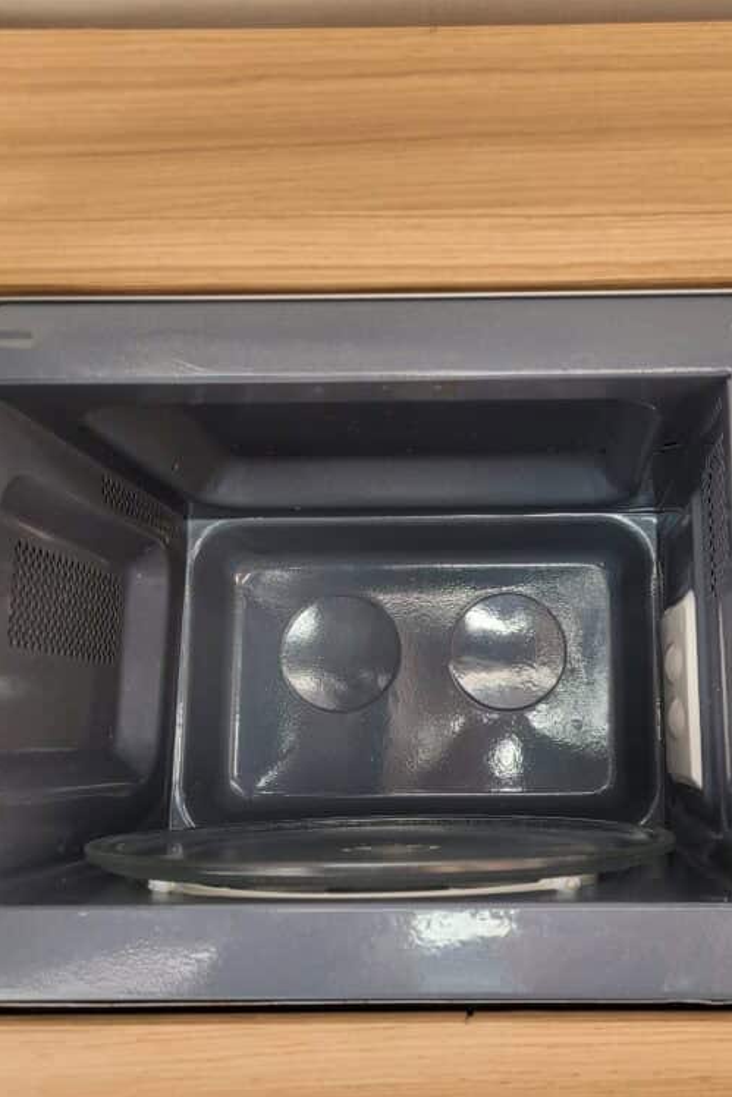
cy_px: 538
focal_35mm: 37
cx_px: 512
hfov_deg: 35.5
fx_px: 1128
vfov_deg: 51.9
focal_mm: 5.4
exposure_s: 1/100
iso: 80
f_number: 1.8
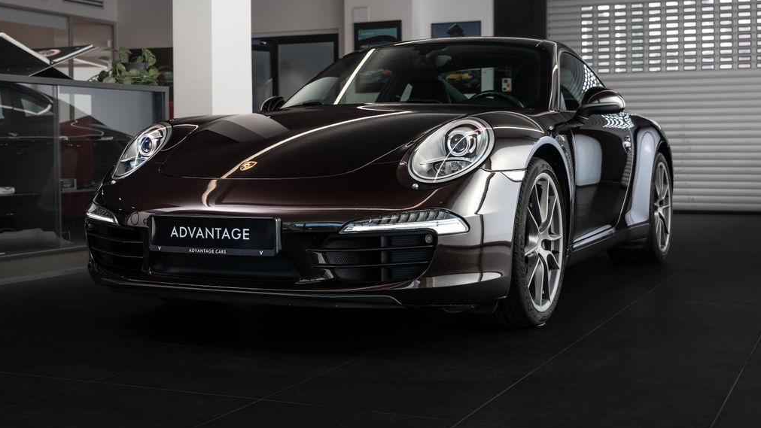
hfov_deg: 40.6
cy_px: 179
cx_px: 389
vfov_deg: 23.5
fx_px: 1029
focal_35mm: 51
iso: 250
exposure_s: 1/50
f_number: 5
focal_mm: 44
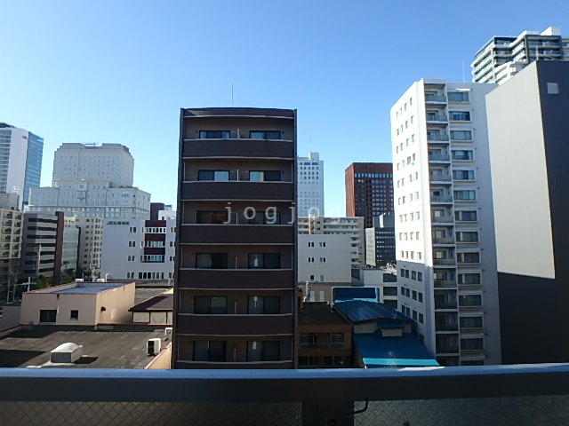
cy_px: 213
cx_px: 284
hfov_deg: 79.0
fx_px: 345
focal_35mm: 21
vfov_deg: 63.4
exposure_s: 1/640
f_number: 3.5
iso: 125
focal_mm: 3.7
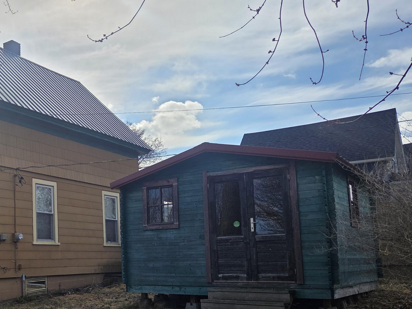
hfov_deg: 41.5
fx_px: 512
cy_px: 199
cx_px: 69
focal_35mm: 43
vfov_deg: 33.4
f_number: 1.8
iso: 40
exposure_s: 1/7891
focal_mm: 5.4
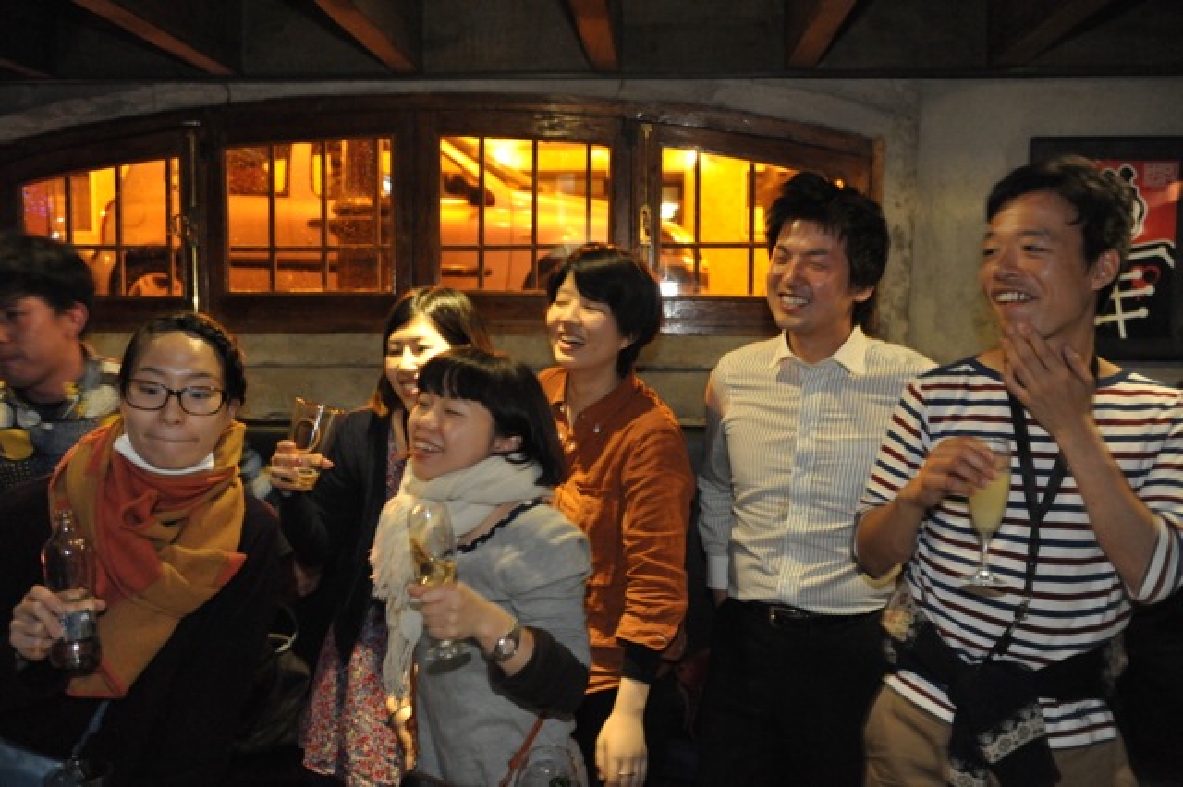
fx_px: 1051
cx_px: 592
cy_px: 394
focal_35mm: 32
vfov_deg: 41.1
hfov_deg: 58.7
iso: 5000
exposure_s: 1/30
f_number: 3.2
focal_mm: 32
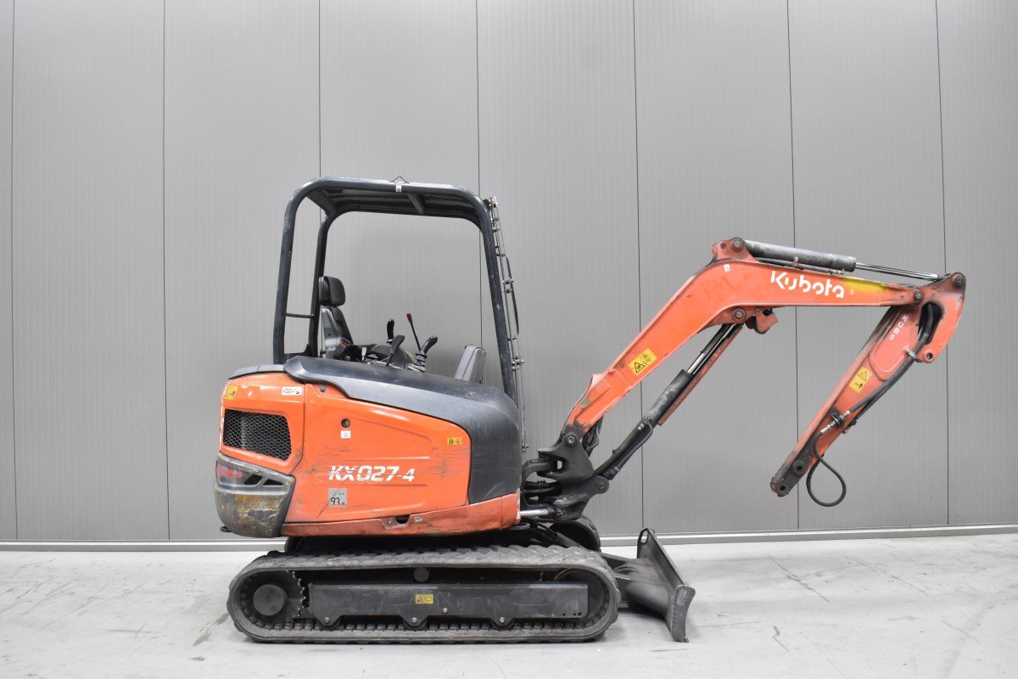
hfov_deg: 59.5
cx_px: 509
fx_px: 891
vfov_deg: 41.7
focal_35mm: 32
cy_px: 340
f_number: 5
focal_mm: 21
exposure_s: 1/25
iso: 1600
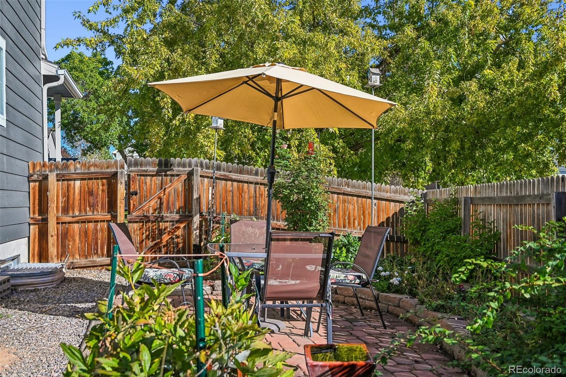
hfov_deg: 58.0
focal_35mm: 32
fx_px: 511
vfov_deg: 40.5
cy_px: 188
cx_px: 283
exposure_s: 1/2500
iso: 400
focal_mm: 32.5
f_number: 4
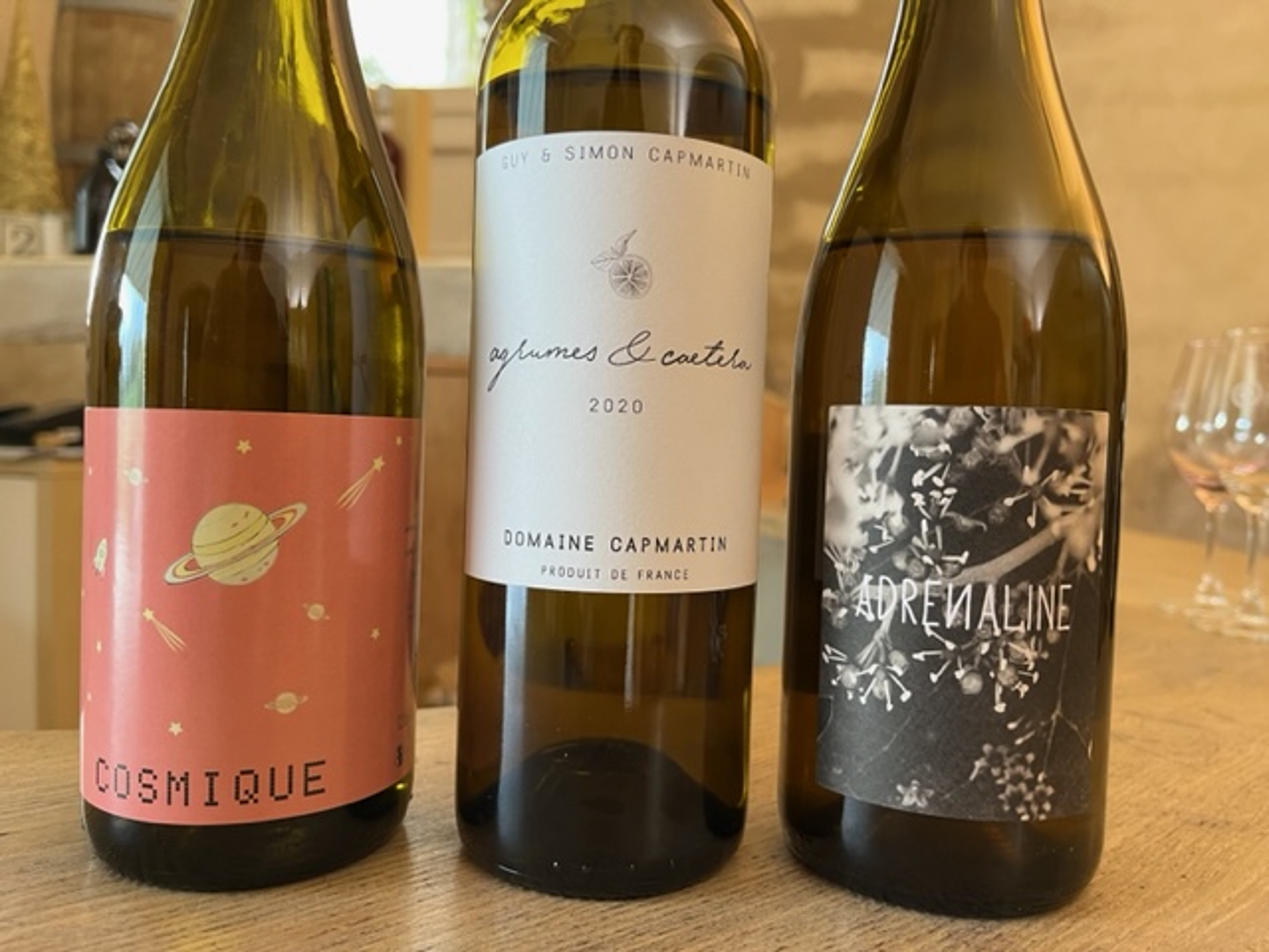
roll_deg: -3.2
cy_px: 476
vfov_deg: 53.1
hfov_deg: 67.3
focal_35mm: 26
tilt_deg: -2.4
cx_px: 634
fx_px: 953
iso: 160
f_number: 1.6
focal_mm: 5.1
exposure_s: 1/50
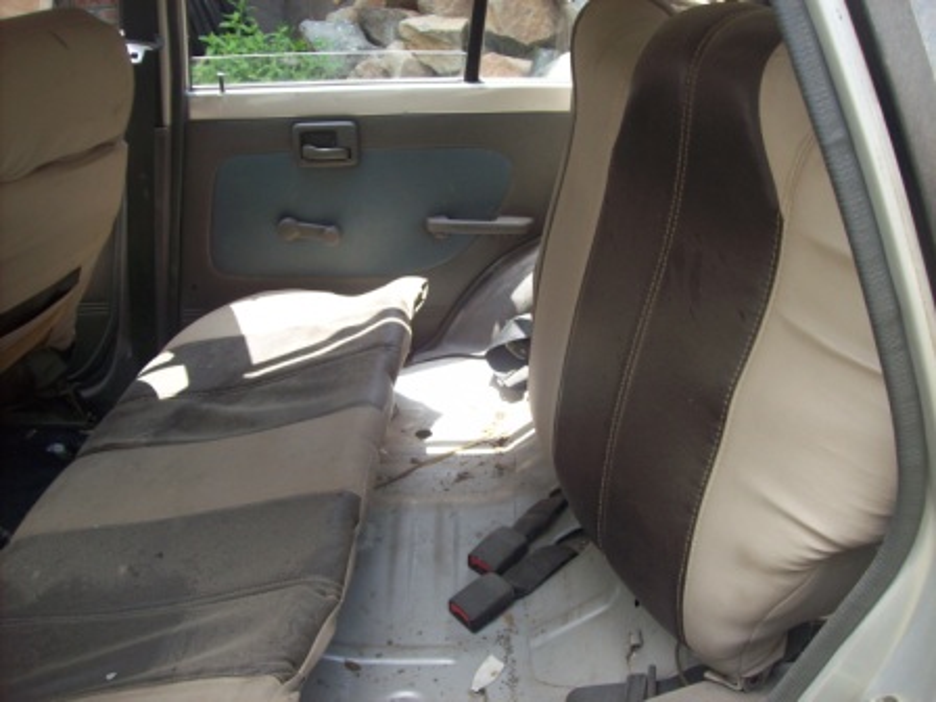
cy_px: 351
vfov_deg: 39.7
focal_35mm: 36
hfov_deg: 51.4
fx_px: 973
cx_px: 468
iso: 80
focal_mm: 6
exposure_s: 1/181
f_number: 2.7
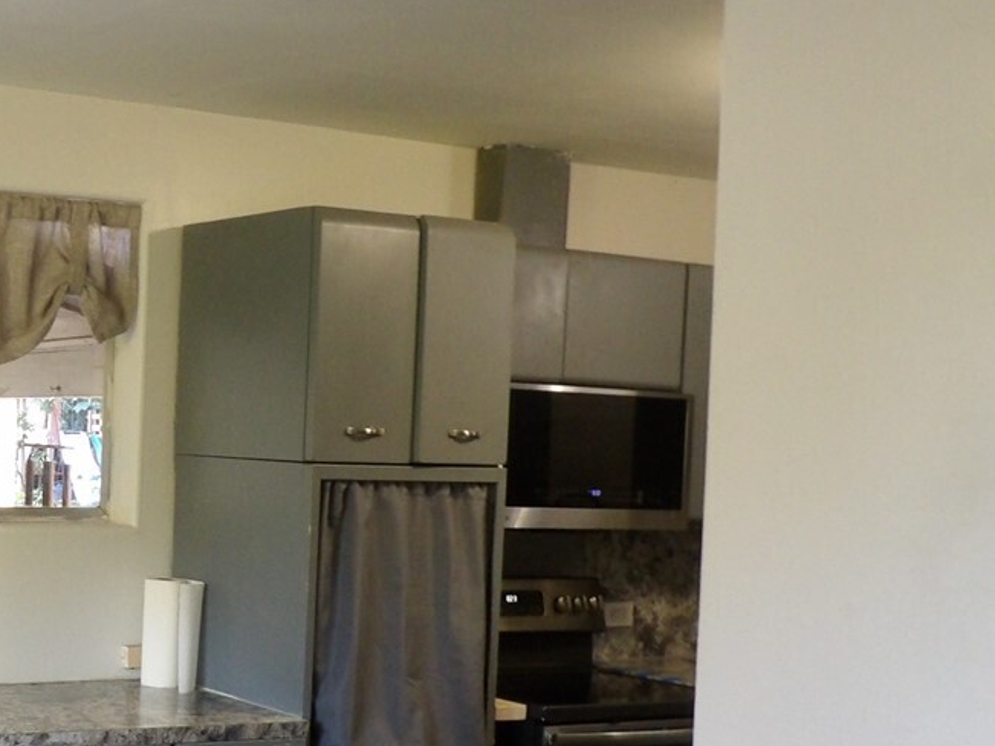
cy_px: 506
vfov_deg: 24.7
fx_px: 1696
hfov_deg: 30.3
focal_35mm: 59
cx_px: -8
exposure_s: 1/17
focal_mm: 4.3
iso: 252
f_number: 3.2
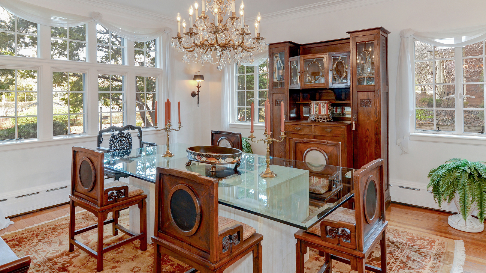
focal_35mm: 21
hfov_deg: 85.1
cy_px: 112
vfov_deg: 54.4
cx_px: 242
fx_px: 265
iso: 320
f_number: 8
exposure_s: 1/6
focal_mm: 13
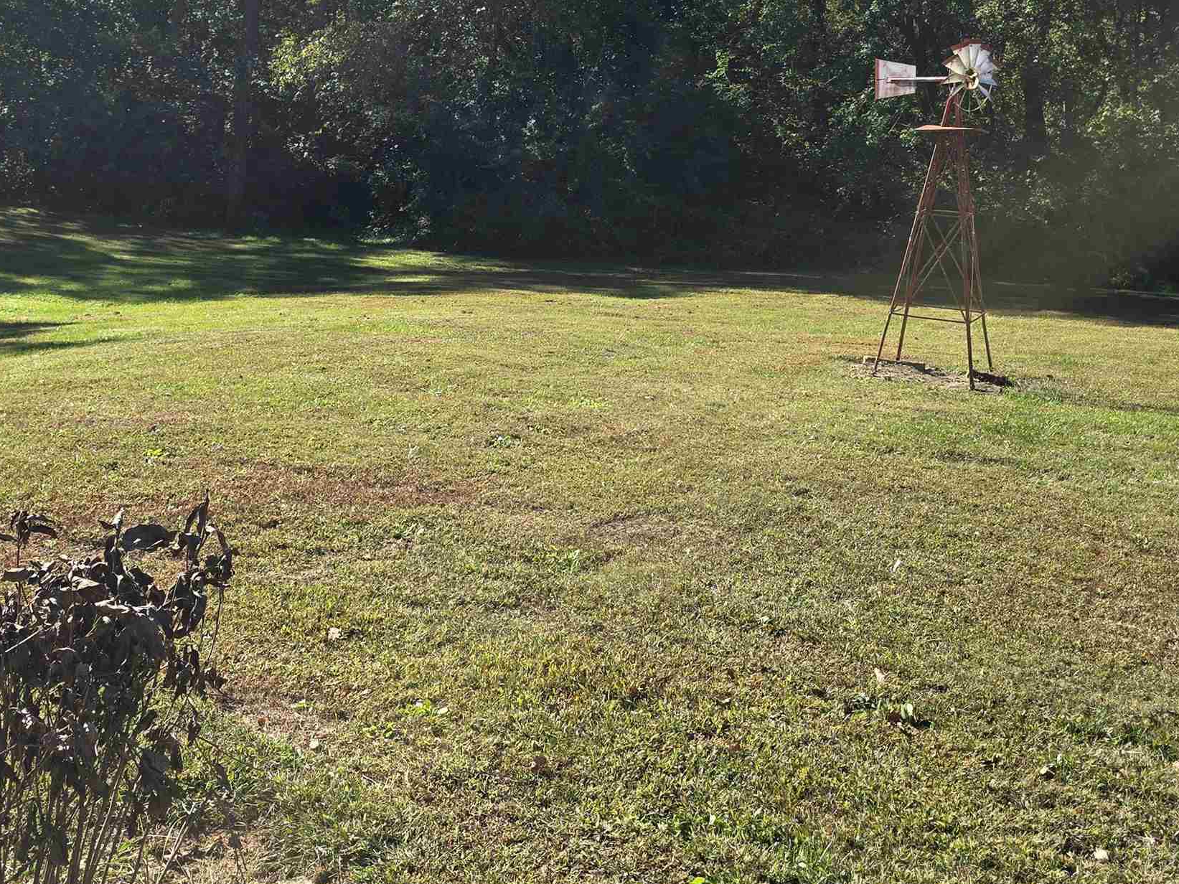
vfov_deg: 32.8
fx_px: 1464
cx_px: 441
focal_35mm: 43
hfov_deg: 43.5
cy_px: 205
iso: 12
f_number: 1.7
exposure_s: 1/437
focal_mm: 6.3
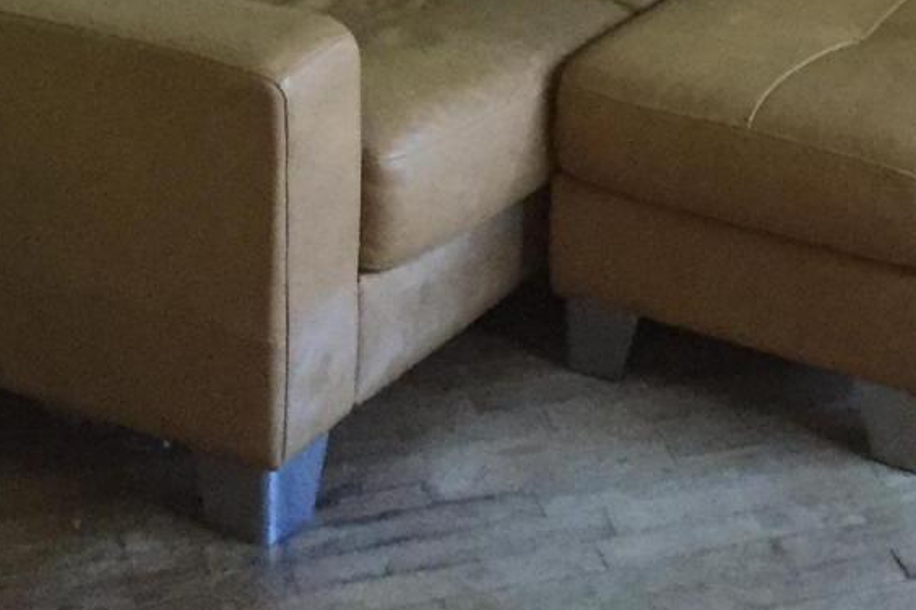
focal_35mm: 107
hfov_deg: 18.9
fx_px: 2722
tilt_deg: -9.2
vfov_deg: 11.3
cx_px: 728
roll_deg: -0.9
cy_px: -702
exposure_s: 1/30
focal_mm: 4.15
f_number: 2.2
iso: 250
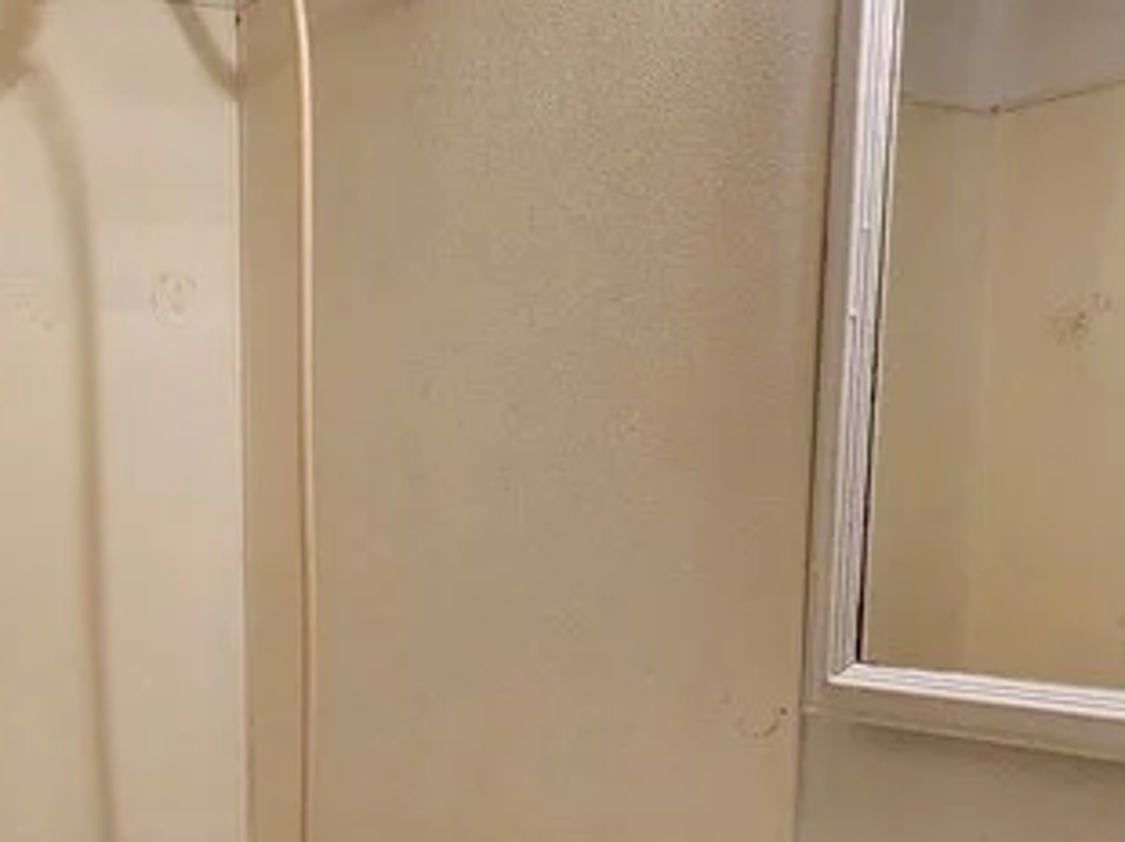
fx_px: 1396
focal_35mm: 43
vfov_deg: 32.0
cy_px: 755
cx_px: 178
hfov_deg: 41.4
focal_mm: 2.2
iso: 160
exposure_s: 1/60
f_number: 2.2
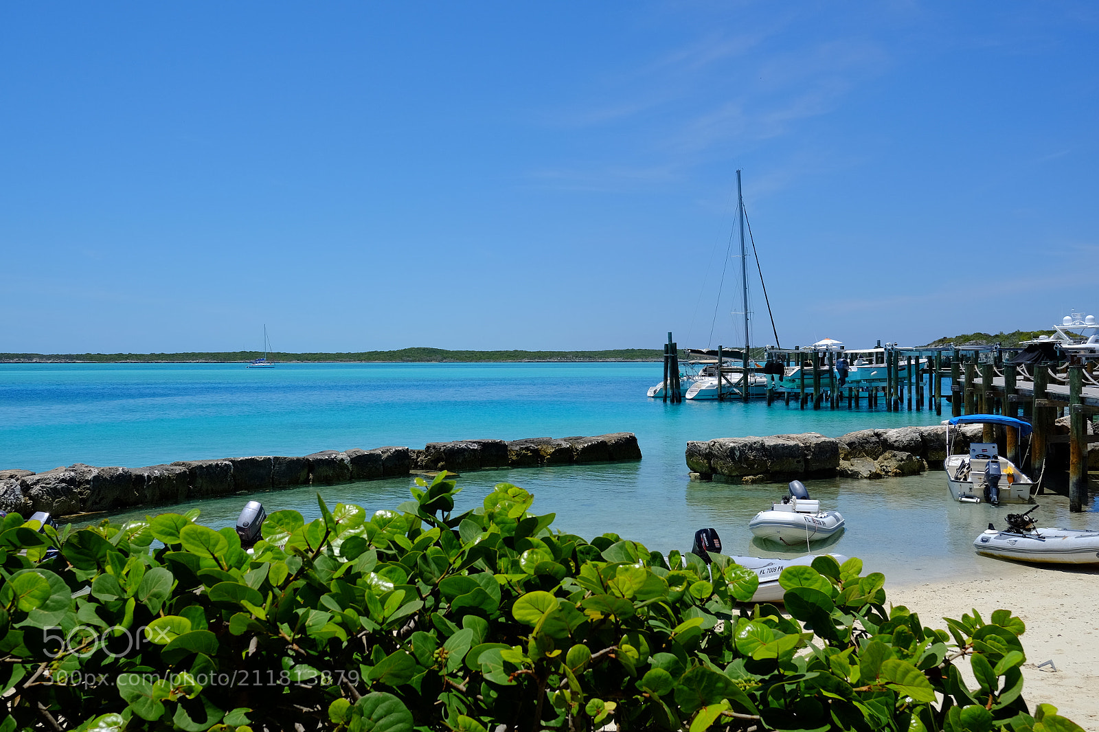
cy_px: 366
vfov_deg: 37.8
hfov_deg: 54.4
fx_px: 1068
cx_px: 550
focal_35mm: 35
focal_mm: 23
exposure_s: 1/680
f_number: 8
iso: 200
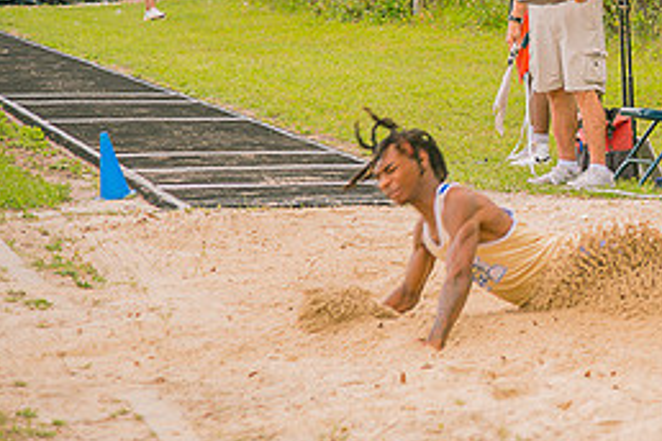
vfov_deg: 6.2
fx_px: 4045
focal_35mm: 220
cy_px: 156
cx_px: 657
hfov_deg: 9.3
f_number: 4
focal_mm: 98
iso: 200
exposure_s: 1/200
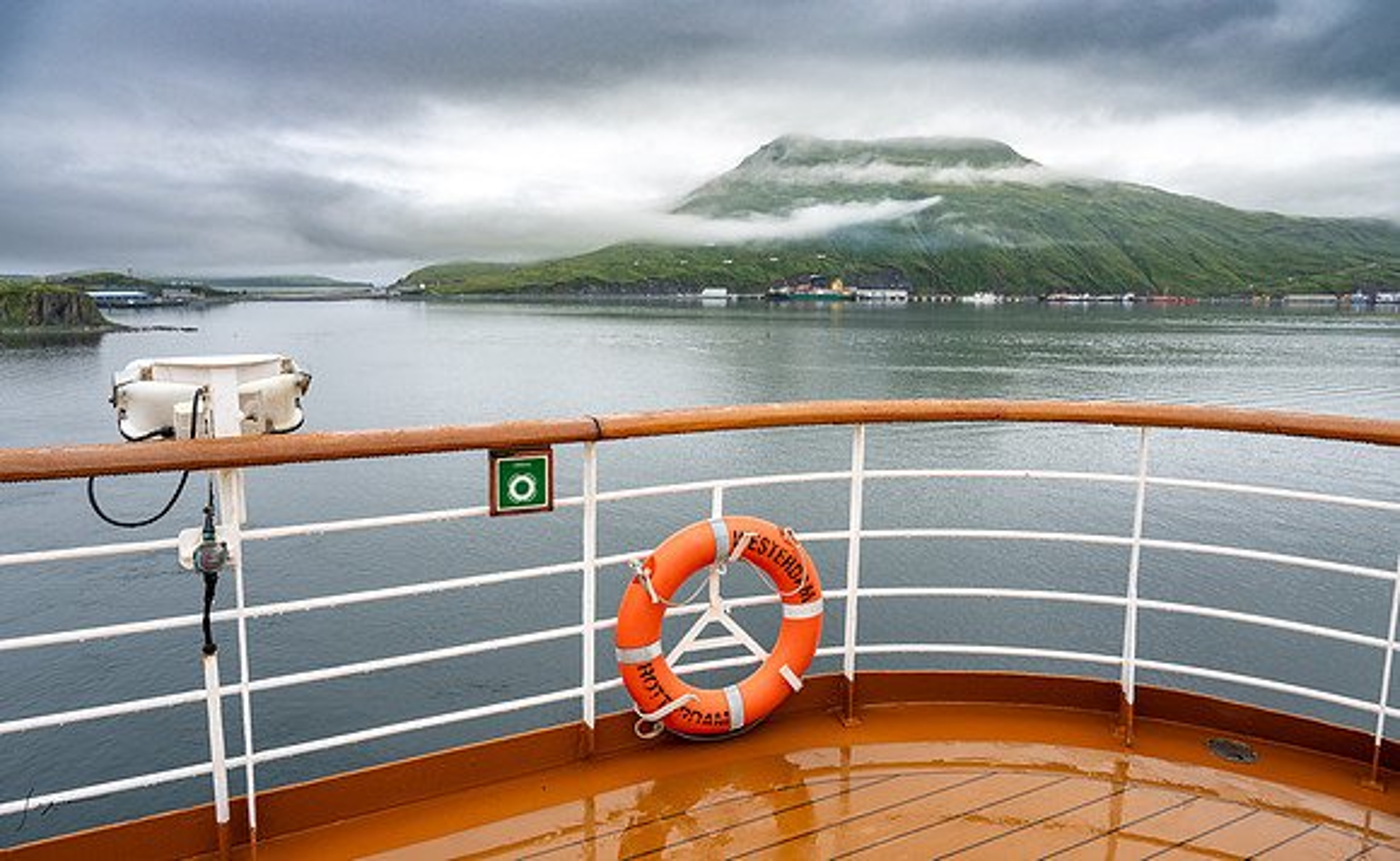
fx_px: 945
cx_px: 696
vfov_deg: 49.0
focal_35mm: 25
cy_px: 428
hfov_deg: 73.1
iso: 180
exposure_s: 1/125
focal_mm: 24
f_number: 8
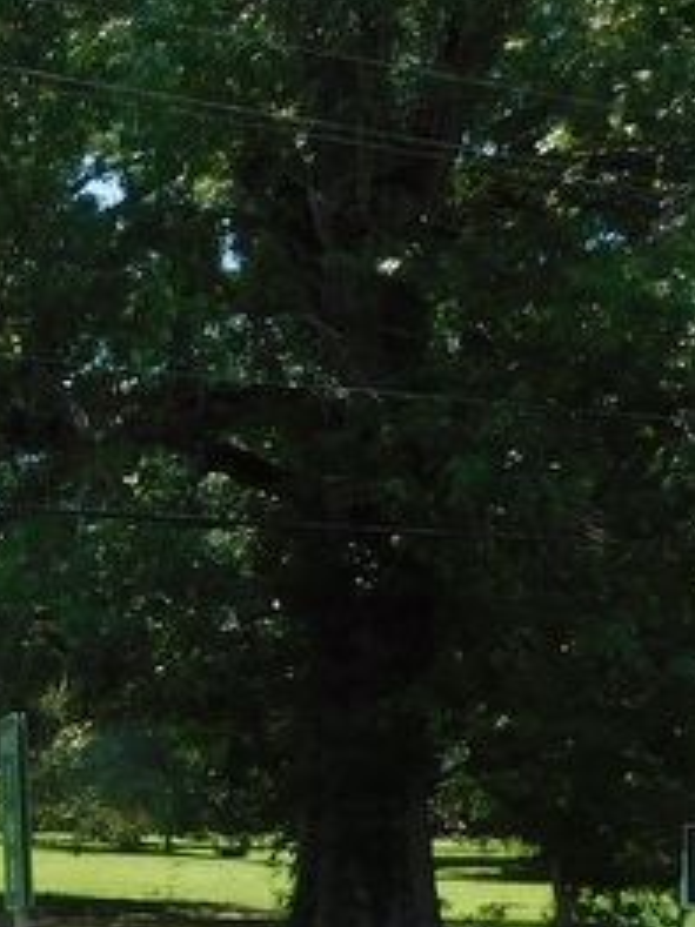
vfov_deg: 27.2
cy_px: 751
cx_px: -413
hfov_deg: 18.2
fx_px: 1875
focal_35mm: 70
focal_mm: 4
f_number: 3
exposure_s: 1/800
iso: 125
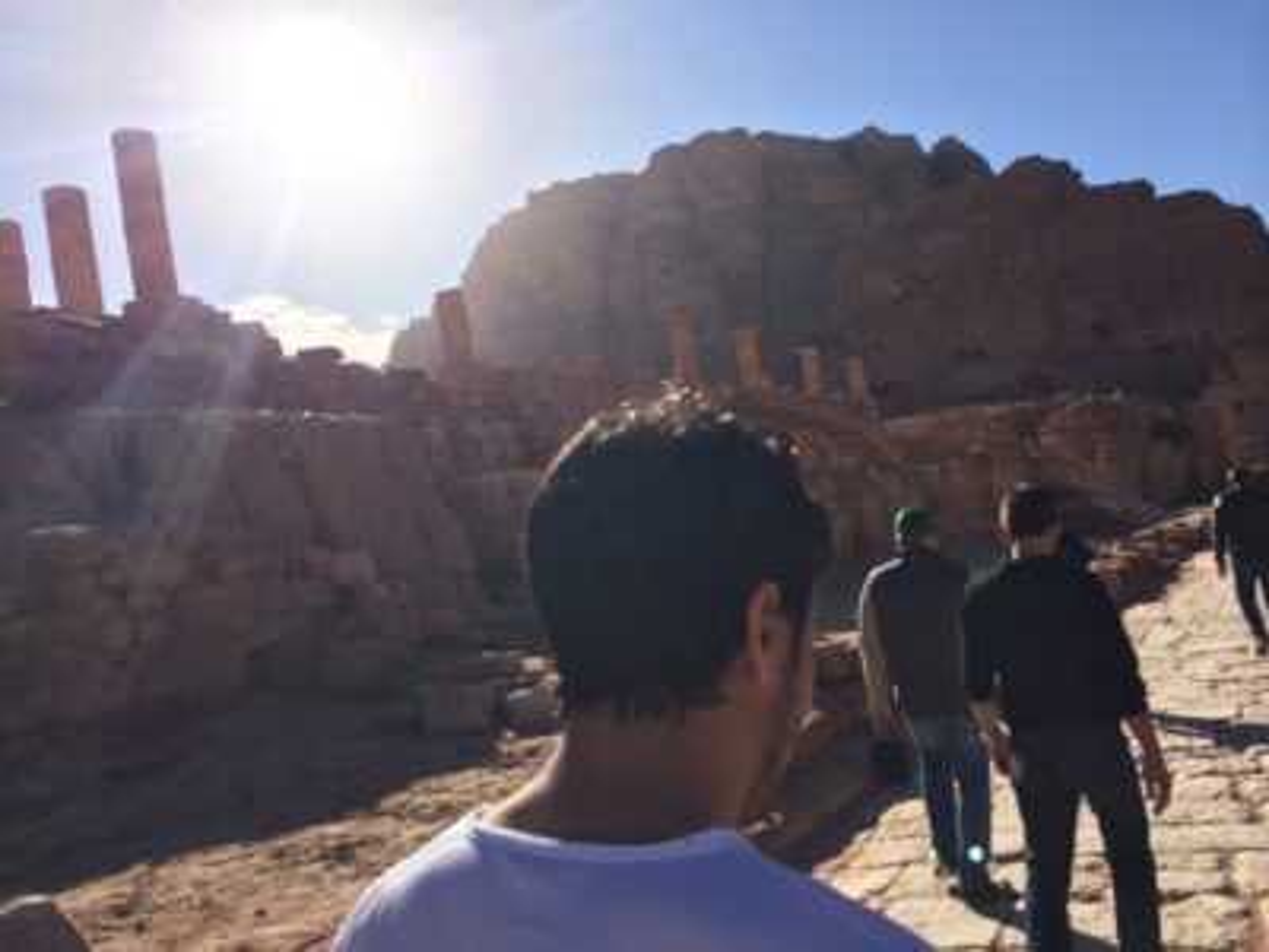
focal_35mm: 30
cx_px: 634
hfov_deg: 60.0
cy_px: 476
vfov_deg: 46.8
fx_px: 1100
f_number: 2.2
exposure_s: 1/3425
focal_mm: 4.12
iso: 40
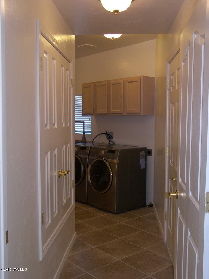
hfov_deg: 36.8
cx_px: 104
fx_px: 314
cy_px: 140
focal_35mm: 39
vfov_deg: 47.9
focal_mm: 8.3
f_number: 3.2
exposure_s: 1/40
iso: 100
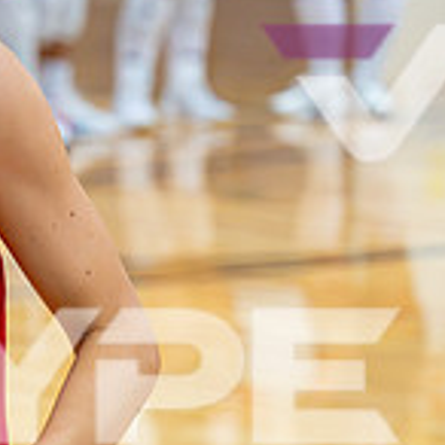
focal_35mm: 298
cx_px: -380
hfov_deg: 5.8
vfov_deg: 5.9
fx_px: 4334
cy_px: 101
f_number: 2.8
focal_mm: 70
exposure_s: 1/800
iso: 2500
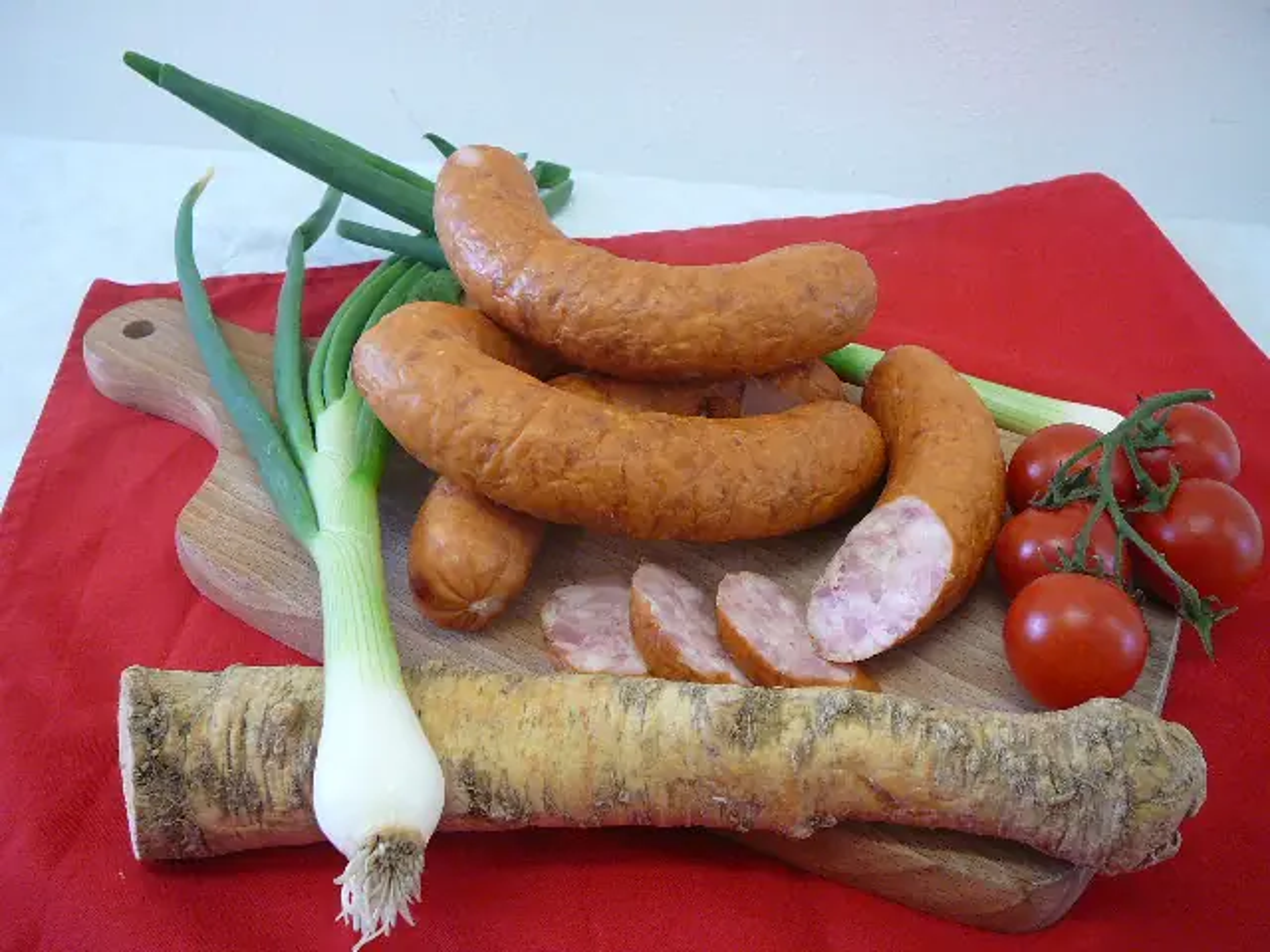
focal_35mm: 35
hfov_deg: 52.6
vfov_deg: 40.7
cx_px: 635
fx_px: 1284
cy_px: 476
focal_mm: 5.2
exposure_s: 1/20
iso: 200
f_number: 2.8
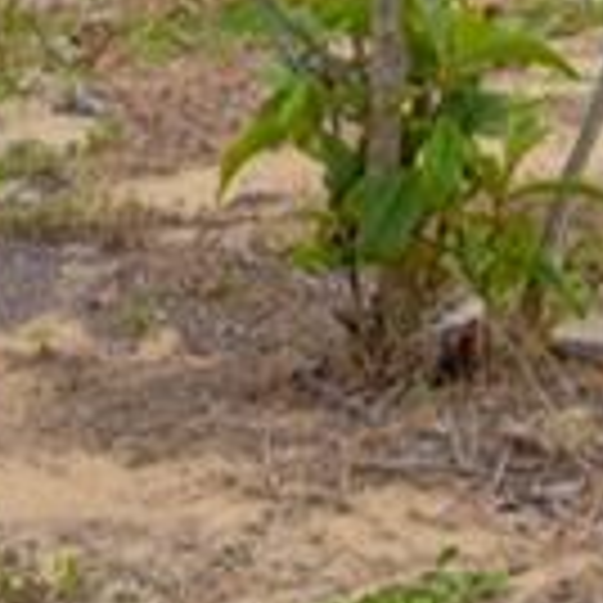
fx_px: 4789
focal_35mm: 243
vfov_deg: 6.4
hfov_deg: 6.8
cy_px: -1429
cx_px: 1444
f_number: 9
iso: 160
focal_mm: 24
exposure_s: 1/80
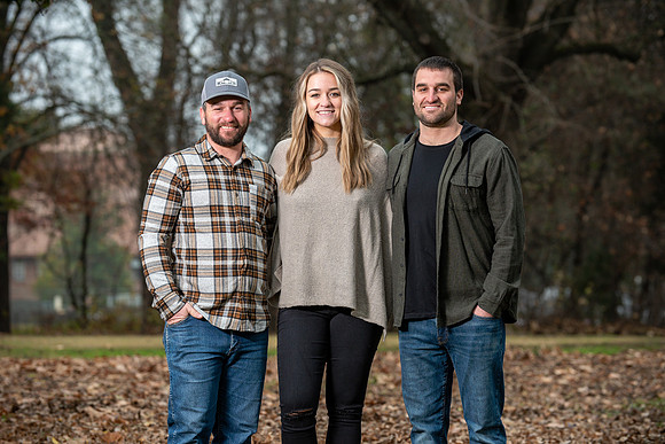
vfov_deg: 11.0
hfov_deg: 16.4
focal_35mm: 125
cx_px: 332
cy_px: 222
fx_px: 2309
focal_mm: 125
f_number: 4
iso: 200
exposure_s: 1/125
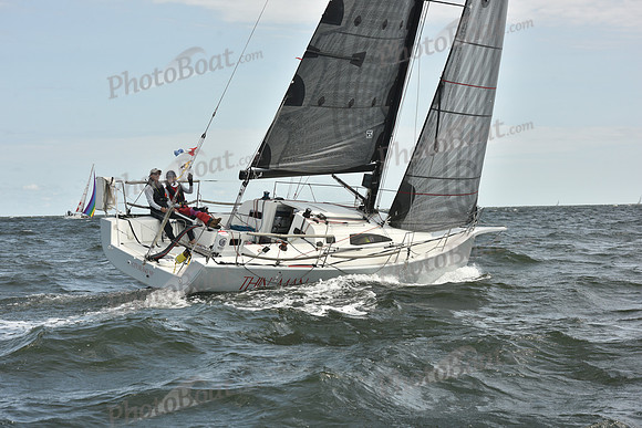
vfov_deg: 15.2
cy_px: 214
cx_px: 321
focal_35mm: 90
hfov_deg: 22.6
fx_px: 1605
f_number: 8
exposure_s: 1/800
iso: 250
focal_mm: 90
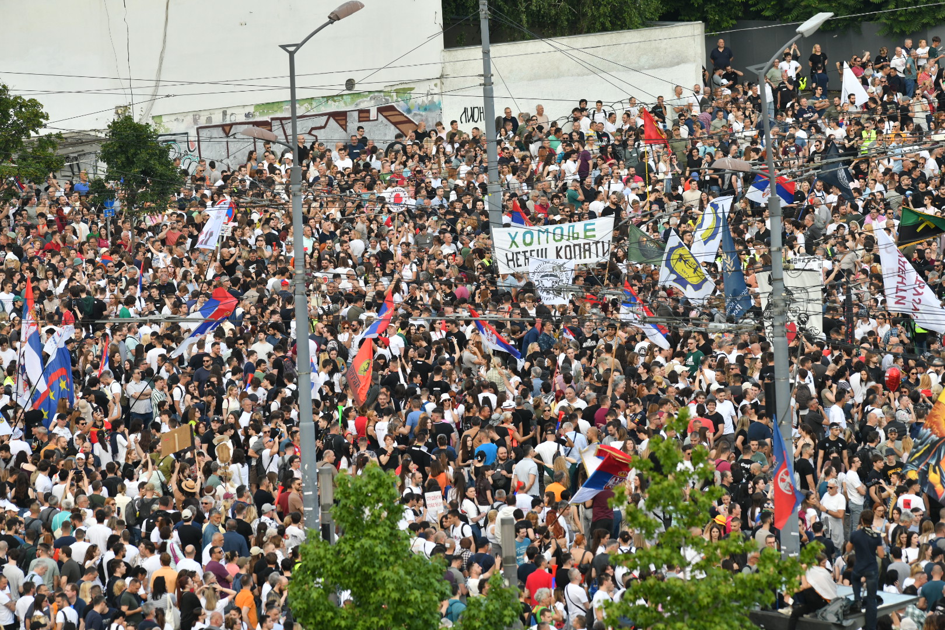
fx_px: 7874
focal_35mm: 300
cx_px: 472
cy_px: 315
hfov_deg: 6.9
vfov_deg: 4.6
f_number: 6.3
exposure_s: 1/1000
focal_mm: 300
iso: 800
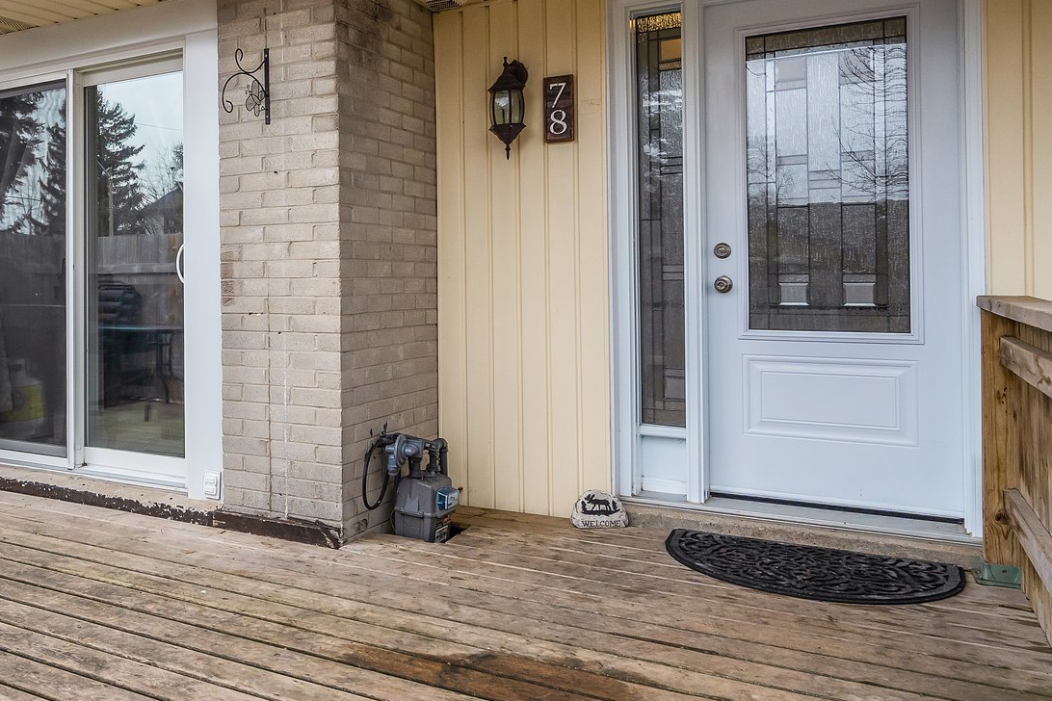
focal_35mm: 30
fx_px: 877
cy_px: 276
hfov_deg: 57.9
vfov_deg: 43.4
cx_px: 233
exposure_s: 1/100
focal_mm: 16
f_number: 8
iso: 640
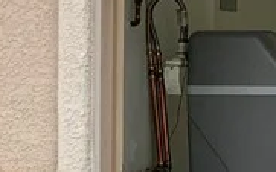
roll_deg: -2.2
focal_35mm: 174
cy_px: 37
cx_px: 570
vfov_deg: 7.5
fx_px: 1308
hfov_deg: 10.9
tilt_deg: +0.8
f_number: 1.8
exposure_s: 1/295
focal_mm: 3
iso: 16
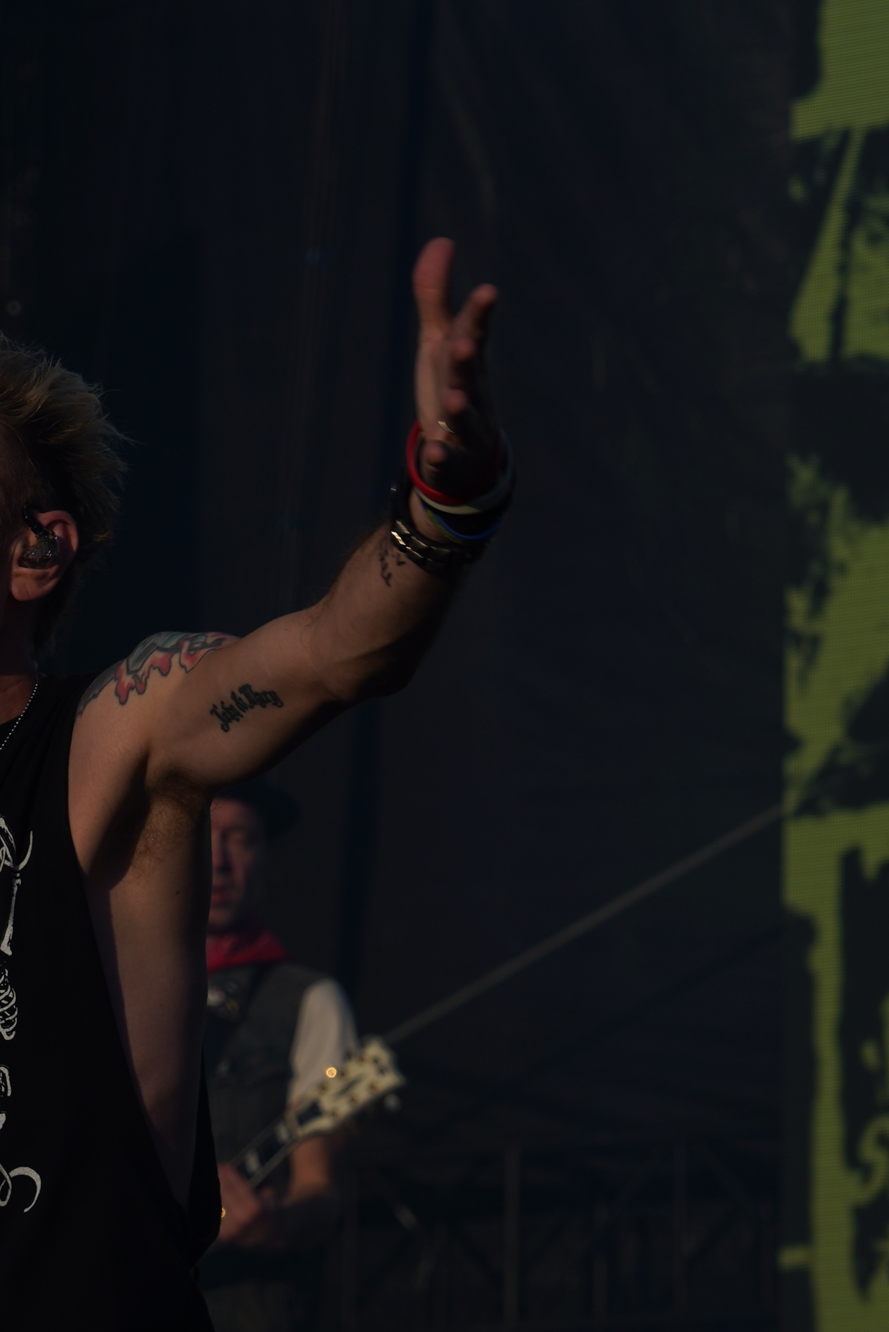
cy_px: 539
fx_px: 7739
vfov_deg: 9.8
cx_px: 61
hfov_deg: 6.6
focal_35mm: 209
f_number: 8
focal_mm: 105
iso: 100
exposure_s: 1/640
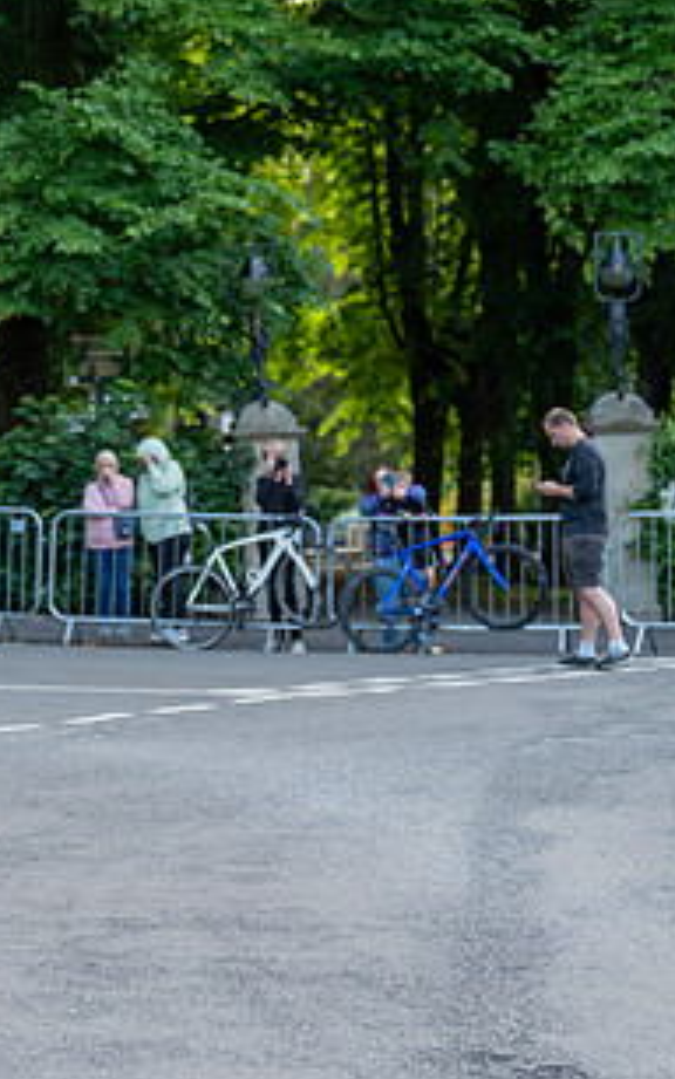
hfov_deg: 9.5
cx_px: -264
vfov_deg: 15.5
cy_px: 438
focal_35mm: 135
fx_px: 3972
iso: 1000
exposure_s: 1/800
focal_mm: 70
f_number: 2.8
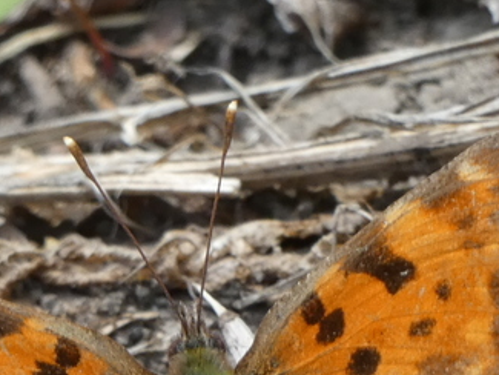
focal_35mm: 918
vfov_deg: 1.6
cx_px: 173
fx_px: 13238
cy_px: 401
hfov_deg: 2.2
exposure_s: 1/80
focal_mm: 62.7
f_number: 5.6
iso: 160
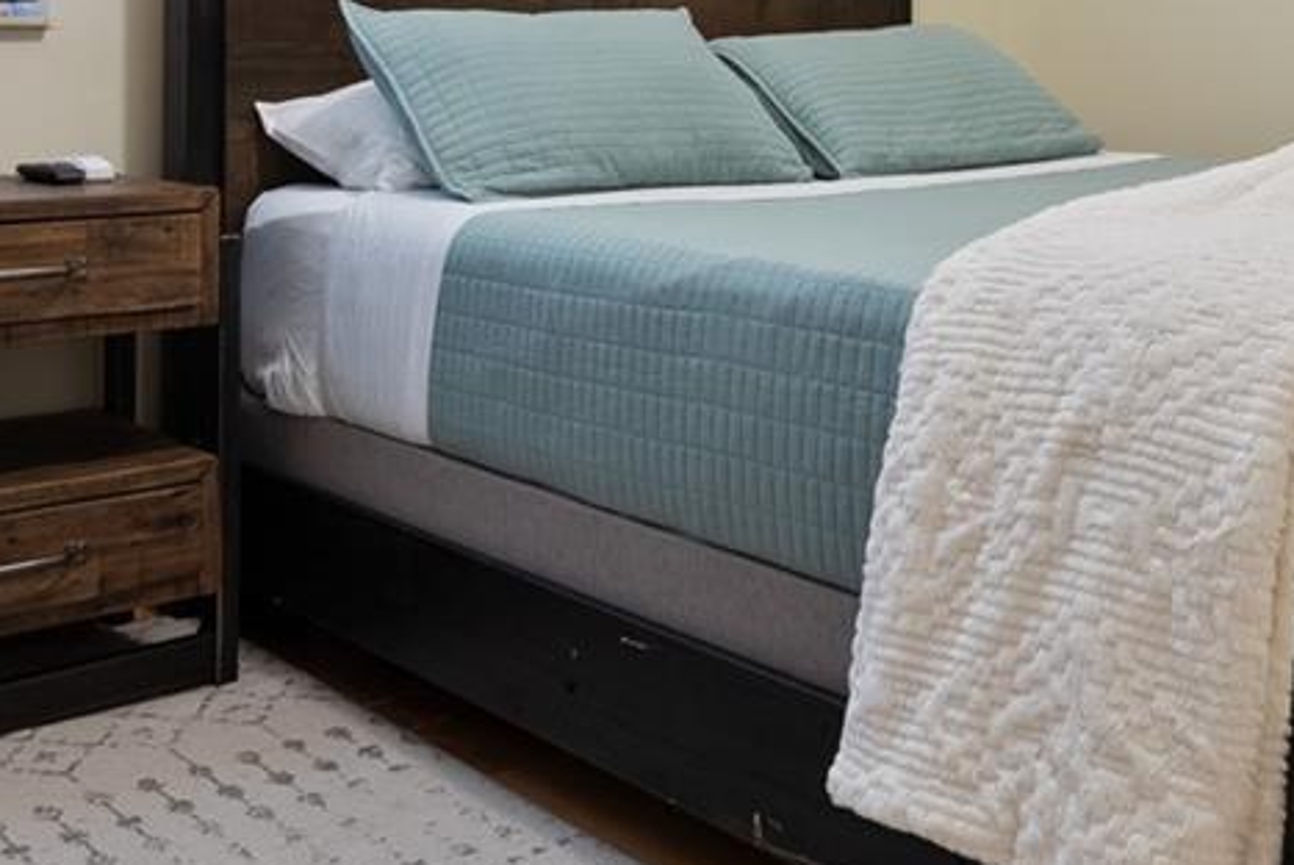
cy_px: 100
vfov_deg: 27.2
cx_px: 906
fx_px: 1726
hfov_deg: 40.4
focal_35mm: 48
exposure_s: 5
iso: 100
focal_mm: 14
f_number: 11
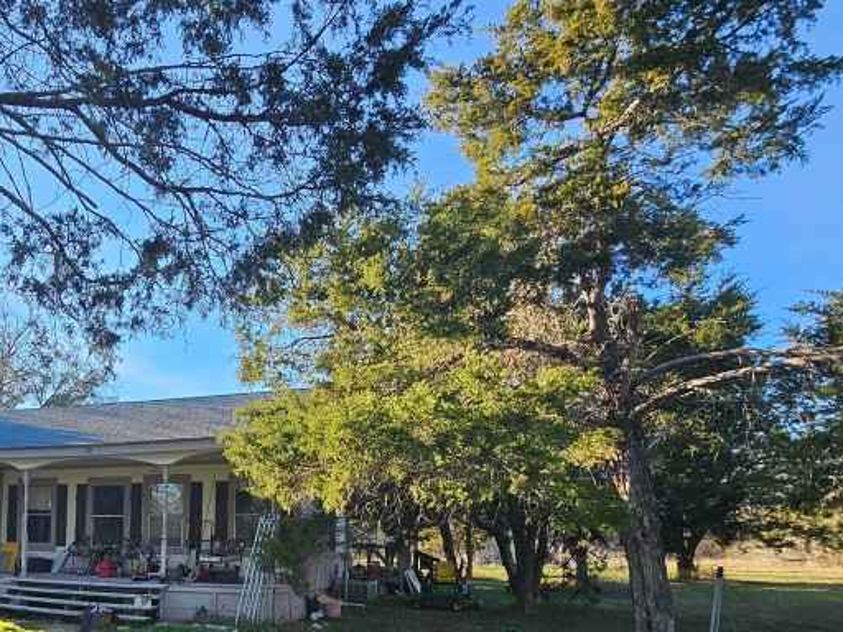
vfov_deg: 50.1
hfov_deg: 61.2
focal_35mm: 26
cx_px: 156
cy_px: 500
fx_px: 633
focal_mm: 2.2
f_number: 2.2
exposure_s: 1/410
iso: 50
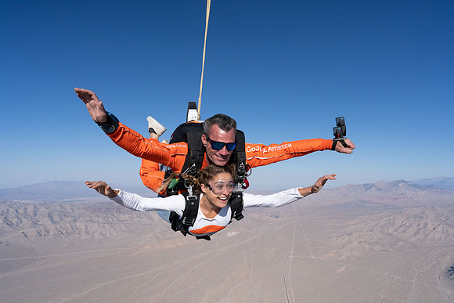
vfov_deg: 53.2
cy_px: 152
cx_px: 227
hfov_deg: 73.7
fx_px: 303
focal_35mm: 24
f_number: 11
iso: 800
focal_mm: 24
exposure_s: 1/2000
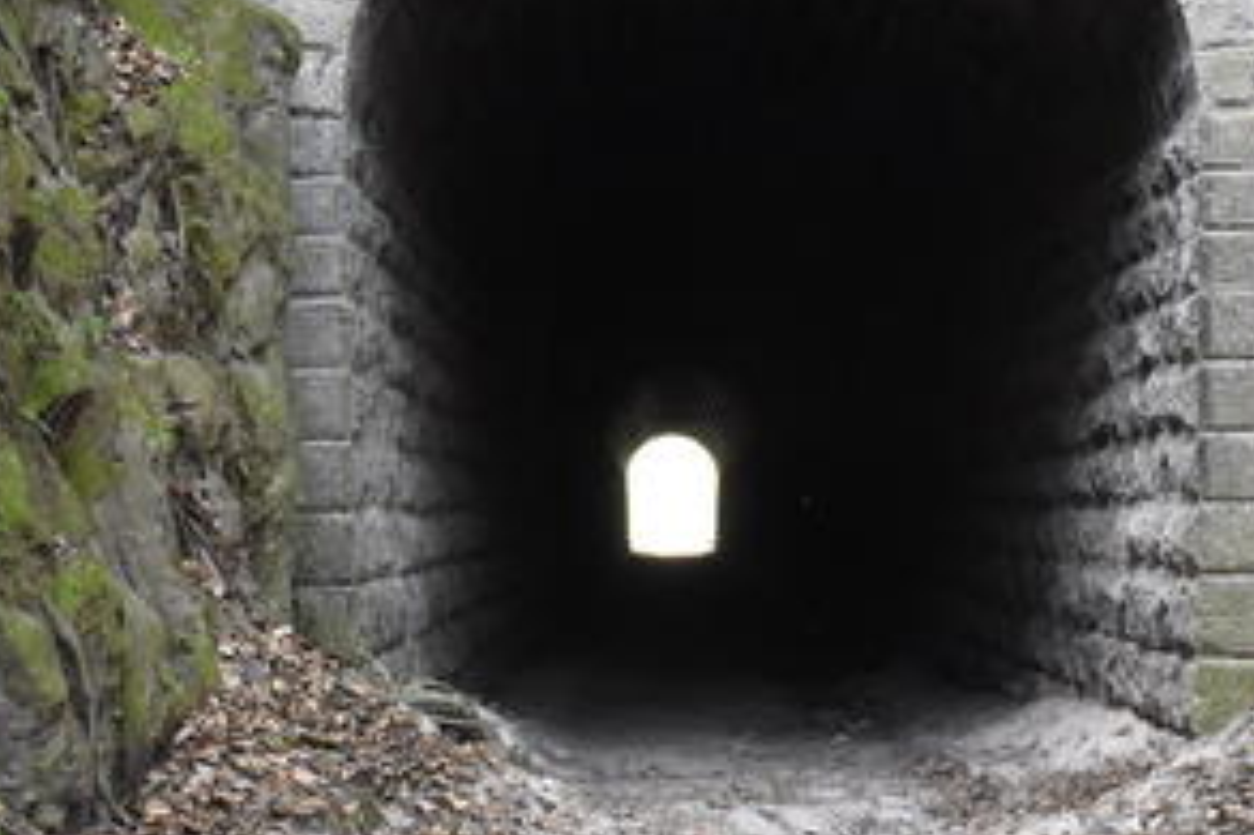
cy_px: 216
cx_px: 668
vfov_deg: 16.6
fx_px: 2855
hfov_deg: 24.8
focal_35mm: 82
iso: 2500
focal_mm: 32
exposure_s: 1/200
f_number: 4
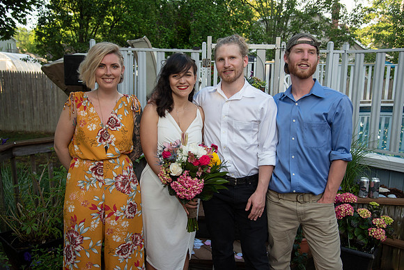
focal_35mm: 34
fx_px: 382
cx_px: 202
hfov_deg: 55.8
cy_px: 135
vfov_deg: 38.9
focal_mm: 34
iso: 100
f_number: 4
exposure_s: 1/200
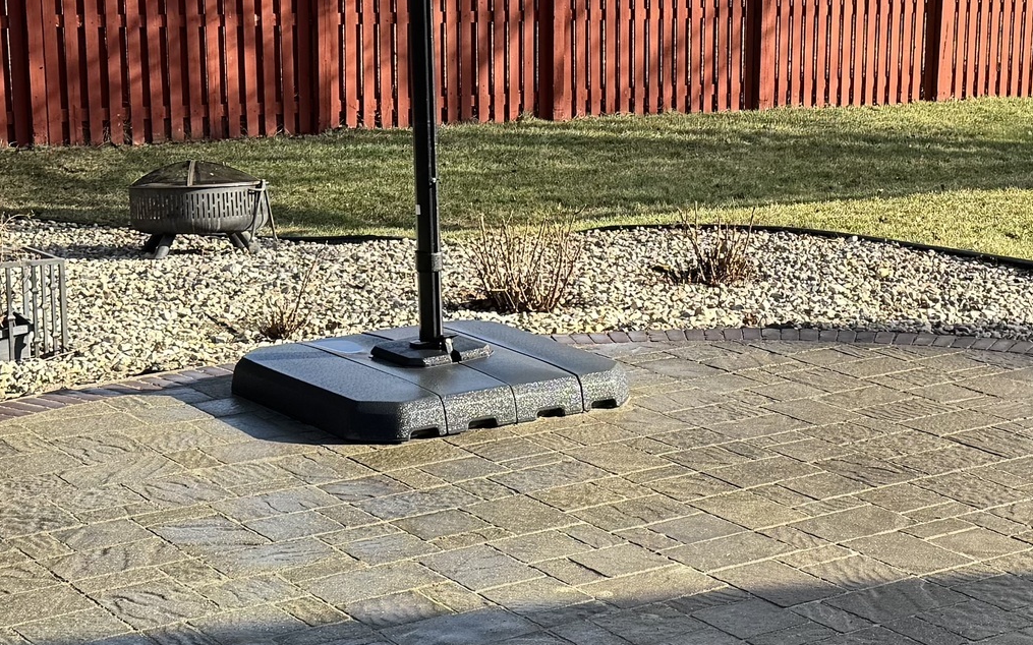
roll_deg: -1.2
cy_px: 349
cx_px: 745
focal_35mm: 77
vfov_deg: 16.9
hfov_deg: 26.5
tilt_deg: -14.6
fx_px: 2167
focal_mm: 6.76
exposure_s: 1/1131
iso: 80
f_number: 1.78
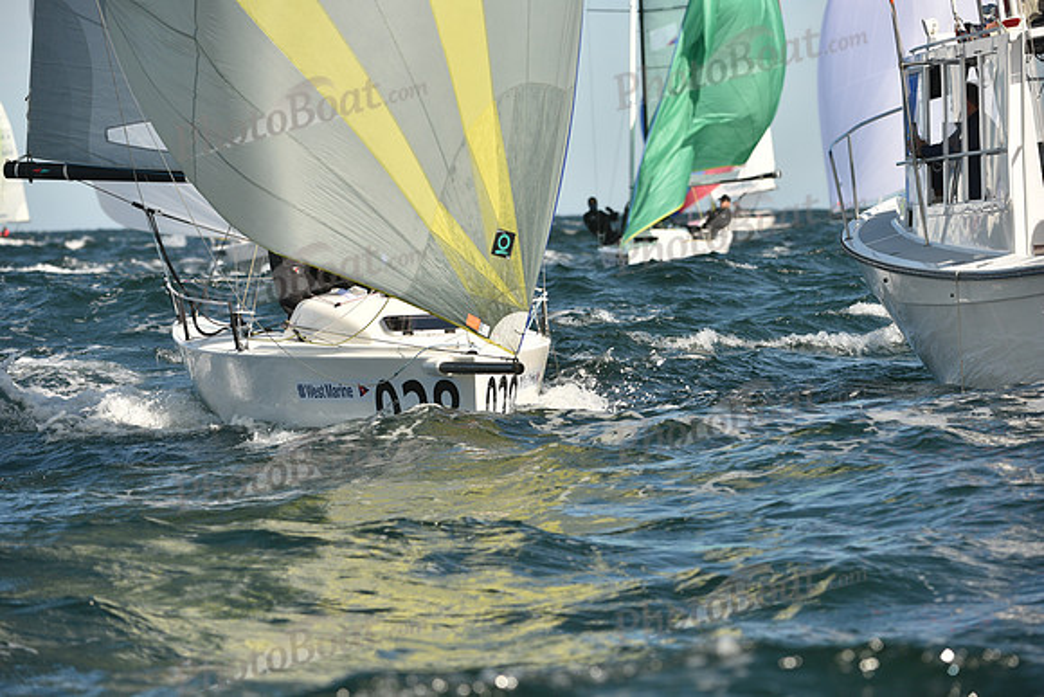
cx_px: 522
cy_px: 348
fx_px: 6961
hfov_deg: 8.6
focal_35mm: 240
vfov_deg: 5.7
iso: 250
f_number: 6.3
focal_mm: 240
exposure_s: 1/1250
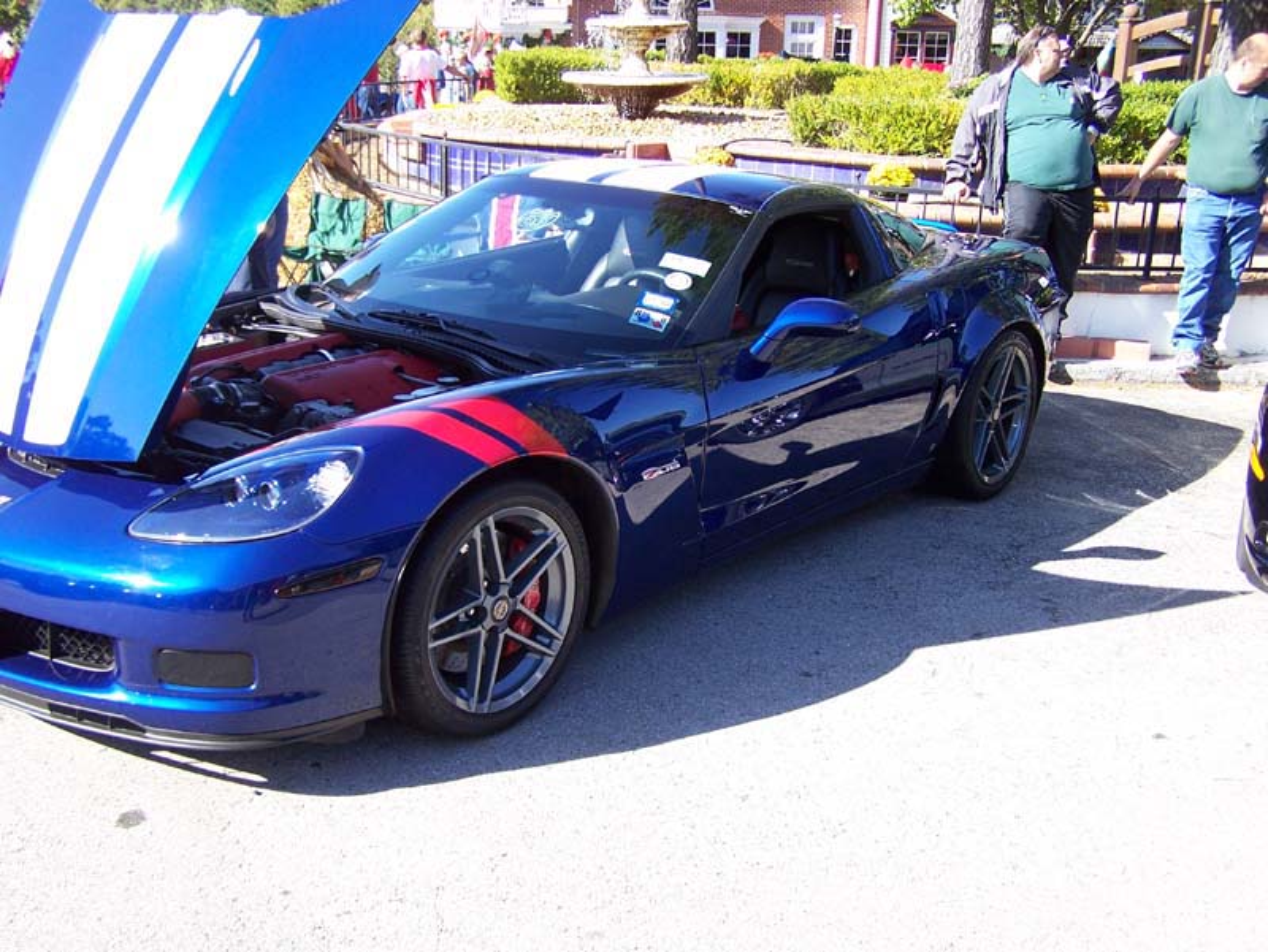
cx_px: 634
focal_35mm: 38
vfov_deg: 37.8
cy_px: 476
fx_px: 1393
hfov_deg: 49.0
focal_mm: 6.3
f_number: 2.8
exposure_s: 1/320
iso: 80
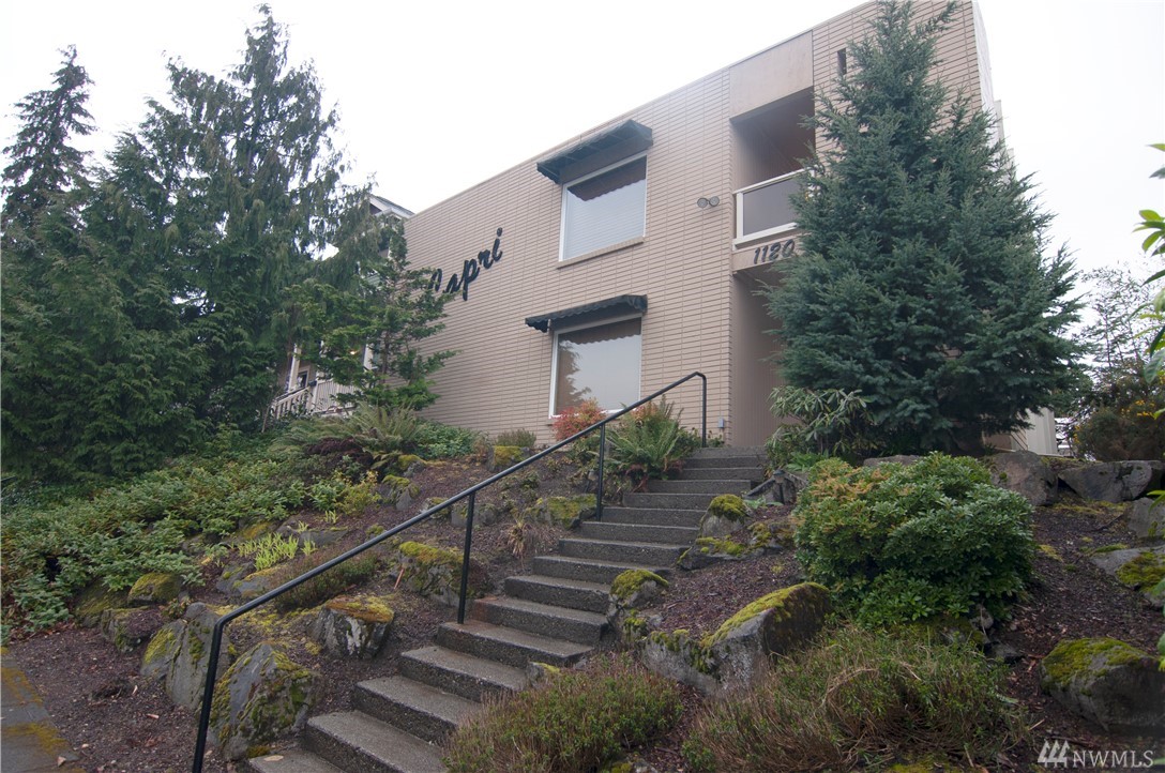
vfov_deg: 63.1
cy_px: 386
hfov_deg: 85.5
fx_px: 630
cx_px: 582
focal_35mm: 20
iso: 200
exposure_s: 1/80
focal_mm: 13
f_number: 4.5
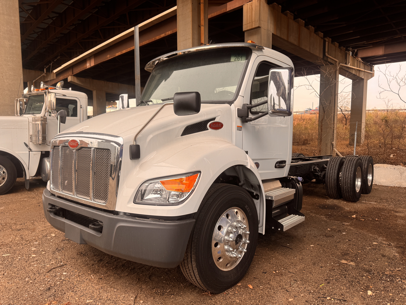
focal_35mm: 24
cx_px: 203
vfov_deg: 56.8
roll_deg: +0.1
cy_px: 152
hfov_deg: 71.6
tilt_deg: -6.0
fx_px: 281
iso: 80
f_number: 1.78
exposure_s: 1/121
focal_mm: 6.76
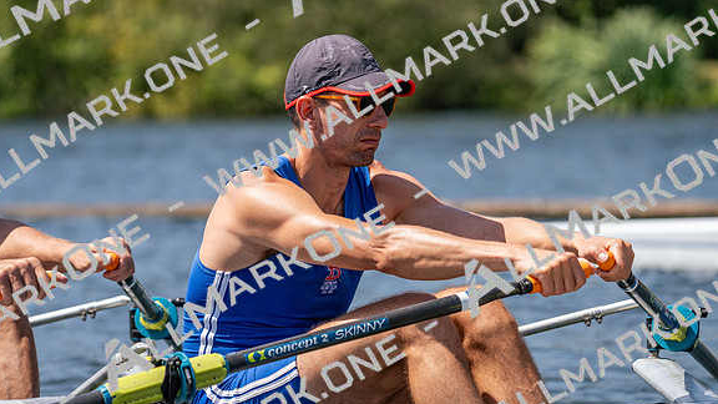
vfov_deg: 4.2
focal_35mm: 292
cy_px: 200
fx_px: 5559
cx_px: 358
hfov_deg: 7.4
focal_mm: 277
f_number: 5.6
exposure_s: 1/2000
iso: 320
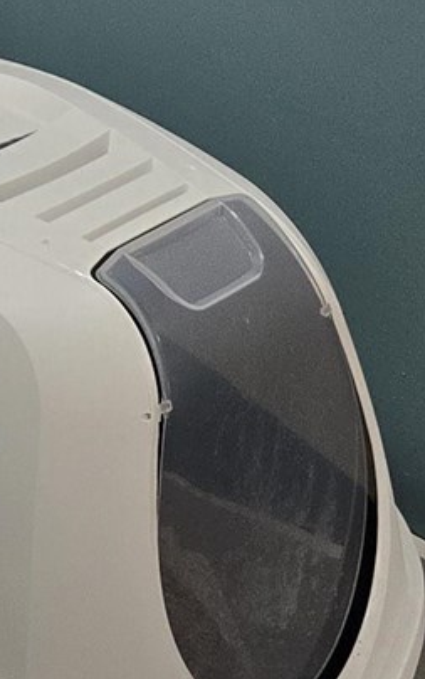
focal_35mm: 139
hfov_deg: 9.2
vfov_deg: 12.9
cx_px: -188
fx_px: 2572
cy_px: -731
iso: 320
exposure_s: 1/120
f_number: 1.7
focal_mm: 6.3
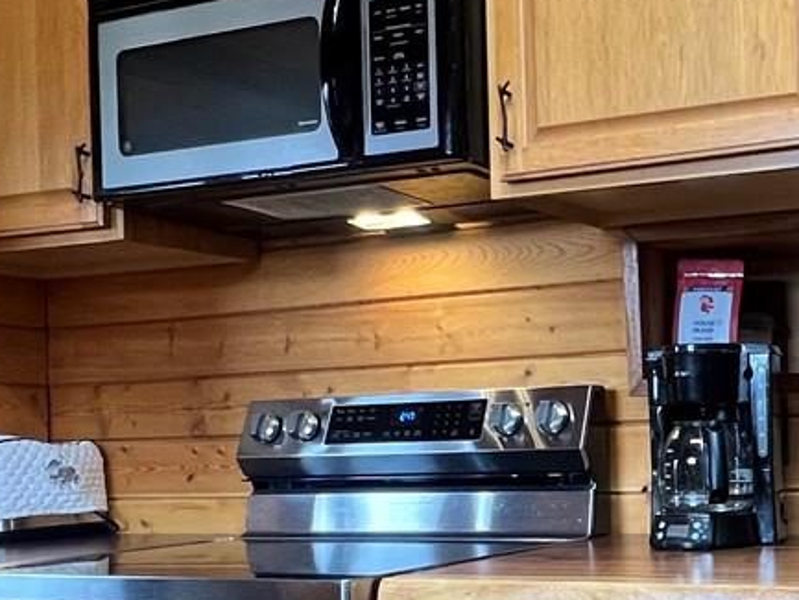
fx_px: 1108
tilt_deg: +0.3
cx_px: 803
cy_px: 430
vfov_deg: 29.9
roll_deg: +1.9
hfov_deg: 35.7
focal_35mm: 48
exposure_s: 1/60
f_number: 1.8
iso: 250
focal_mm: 1.57
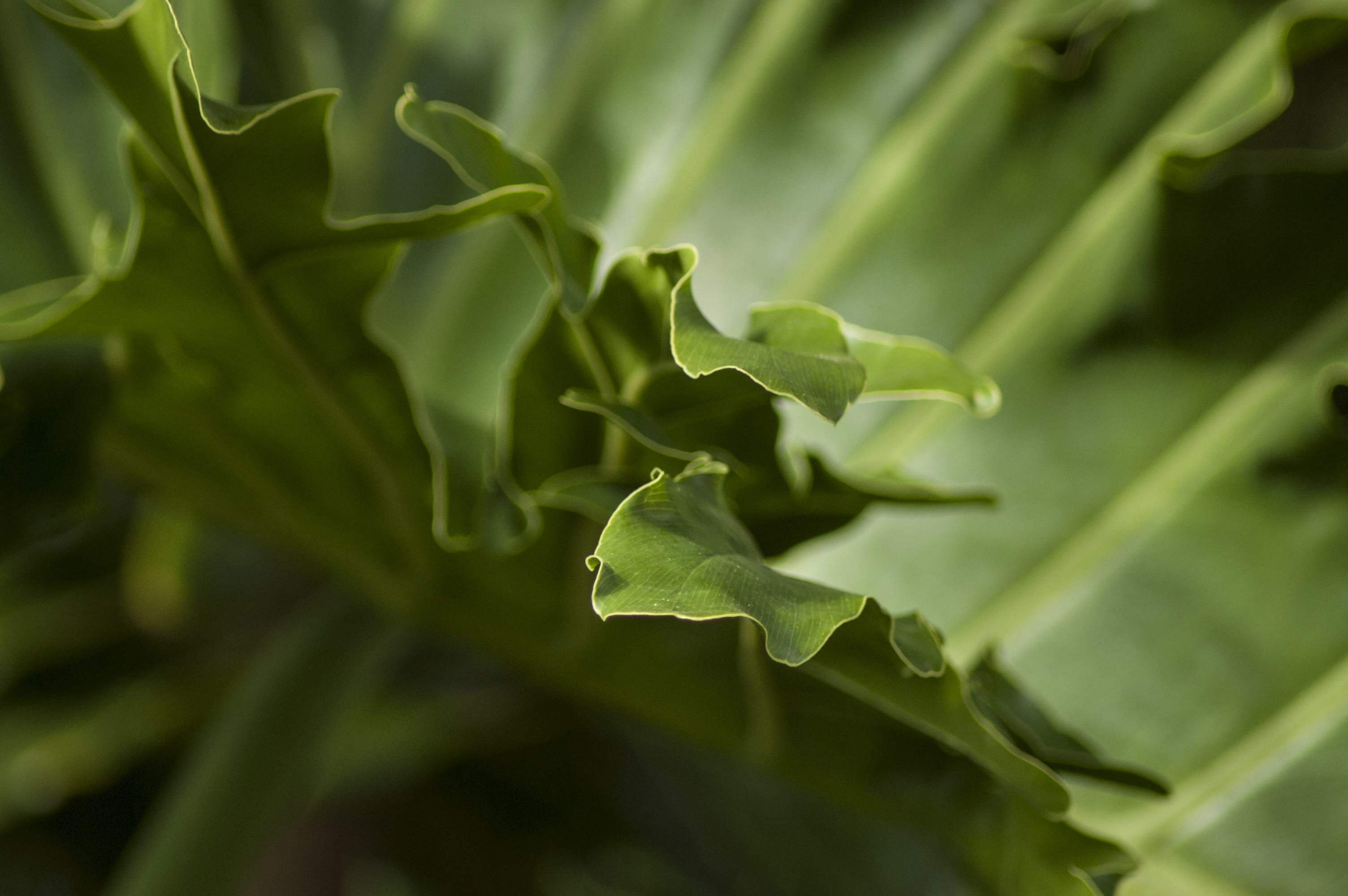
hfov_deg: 4.6
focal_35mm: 450
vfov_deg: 3.0
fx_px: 16835
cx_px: 674
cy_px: 448
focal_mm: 300
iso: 400
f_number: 5.6
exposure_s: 1/320
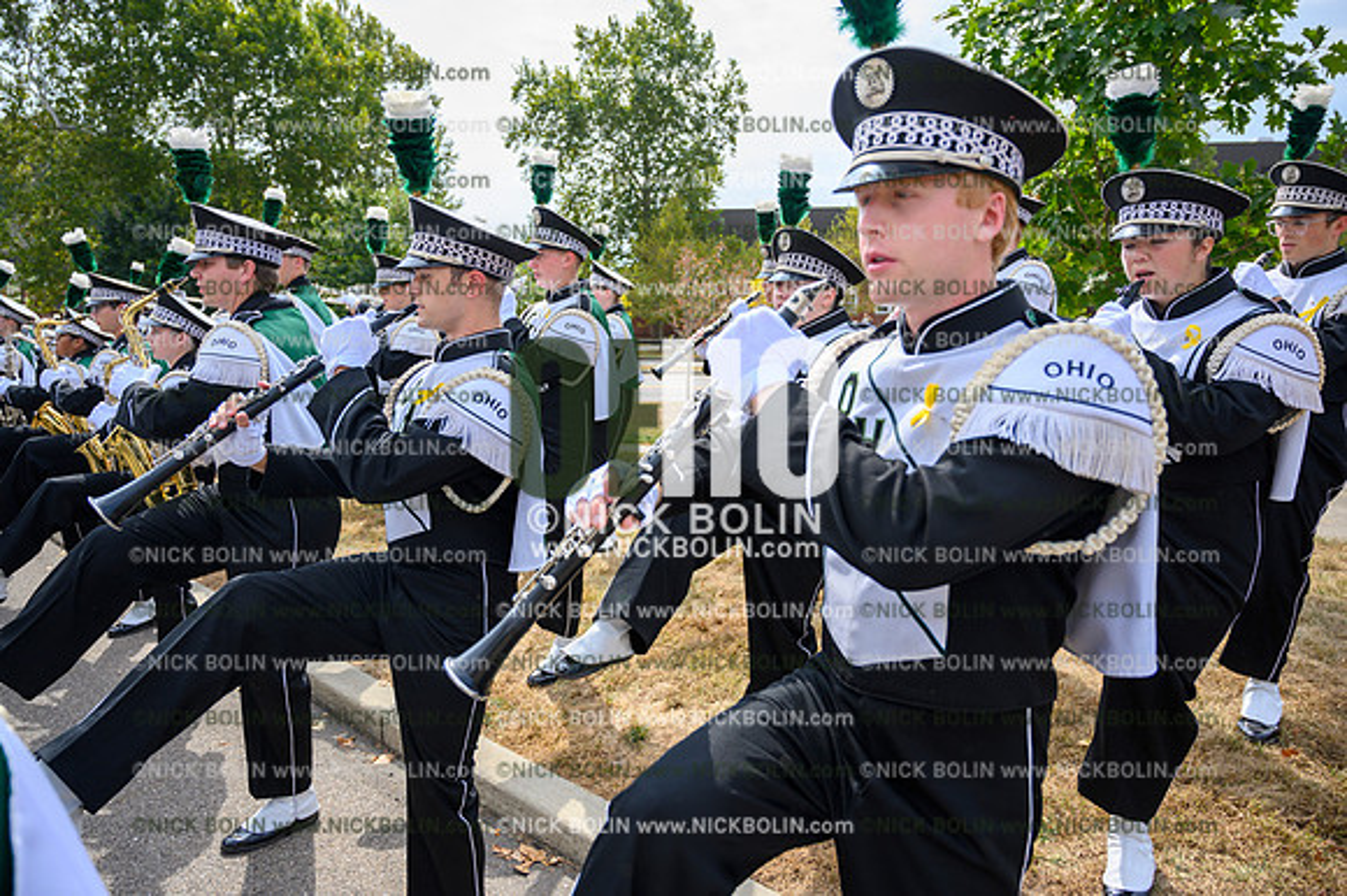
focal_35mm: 24
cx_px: 674
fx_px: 916
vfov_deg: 52.1
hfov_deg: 72.6
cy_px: 448
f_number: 4
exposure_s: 1/800
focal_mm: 24.5
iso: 100
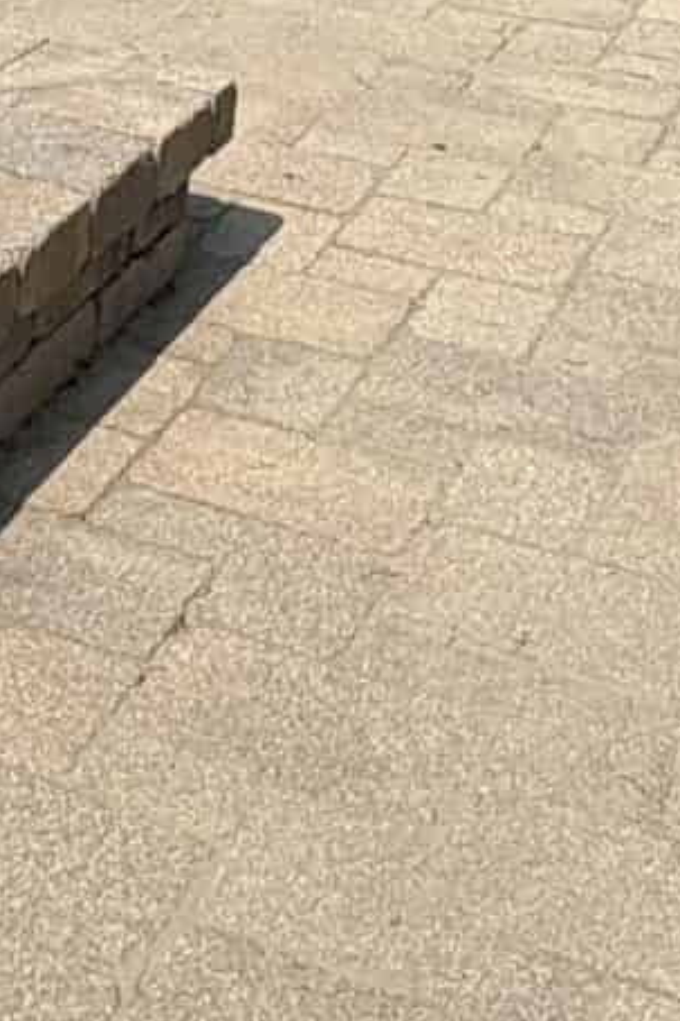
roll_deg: -0.8
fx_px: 2325
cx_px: -40
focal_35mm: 82
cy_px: -413
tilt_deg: -7.0
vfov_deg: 21.6
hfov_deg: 16.2
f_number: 2.2
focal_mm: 2.22
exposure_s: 1/2273
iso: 50
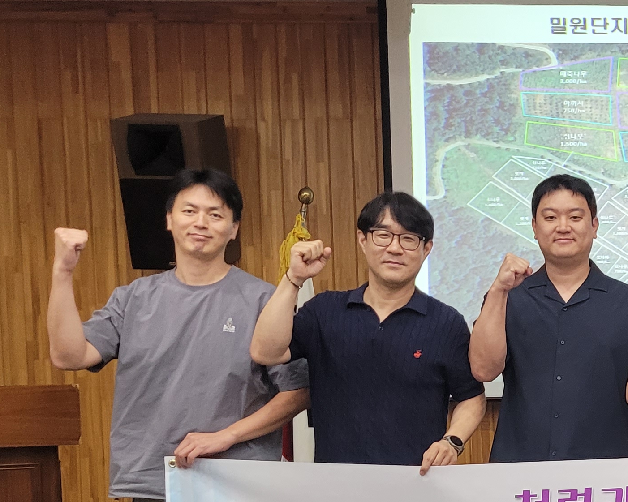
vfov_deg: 20.5
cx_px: 764
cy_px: 470
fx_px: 1357
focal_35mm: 73
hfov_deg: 23.7
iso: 250
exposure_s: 1/120
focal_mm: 5.4
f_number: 1.8
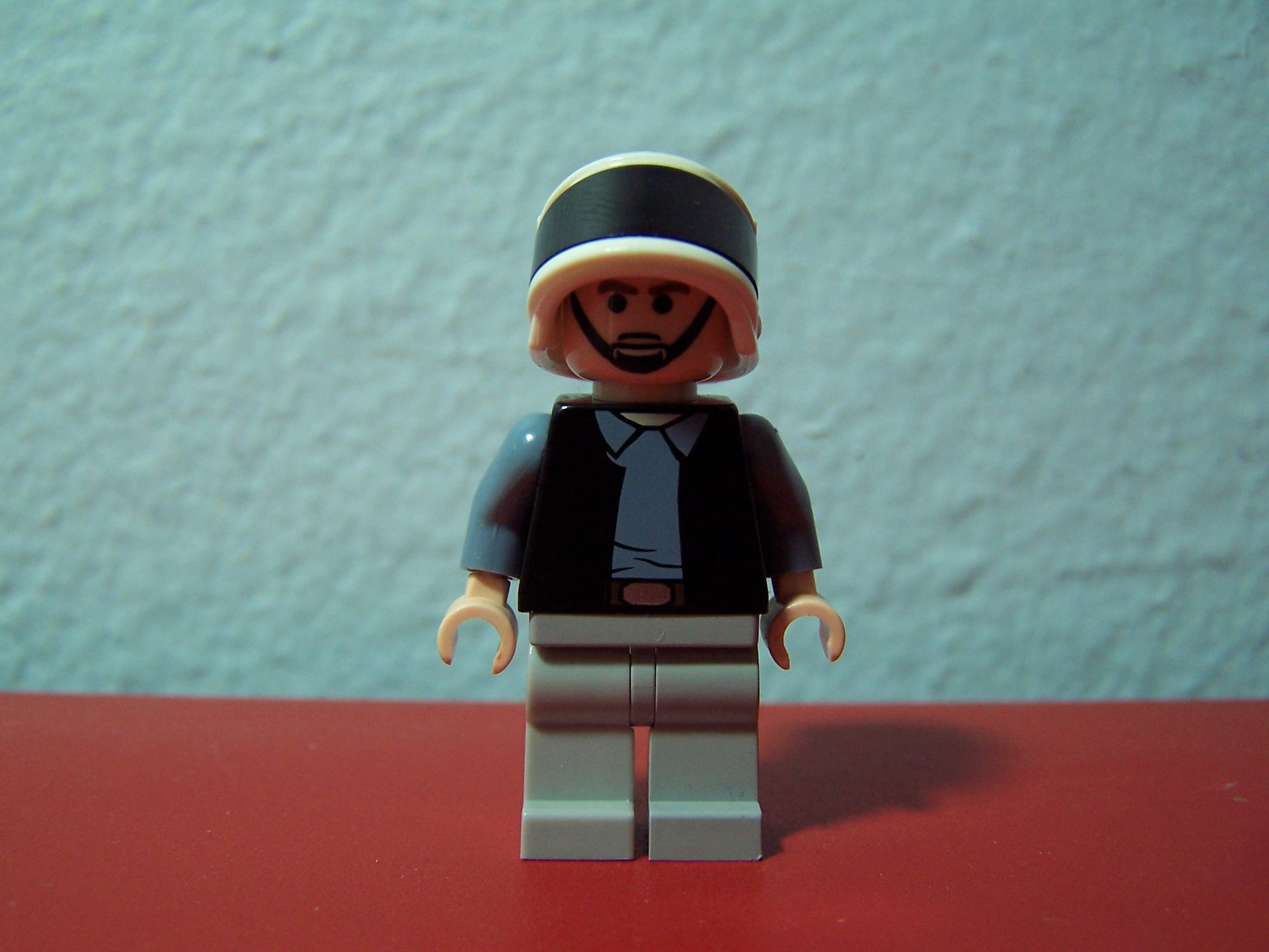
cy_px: 476
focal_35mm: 38
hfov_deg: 49.0
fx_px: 1393
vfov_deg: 37.7
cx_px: 634
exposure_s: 1/30
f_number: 2.8
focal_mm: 6.3
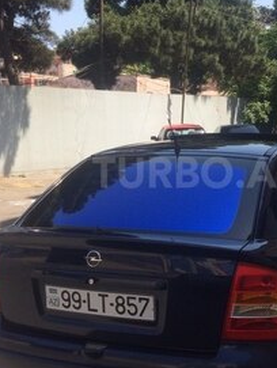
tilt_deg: -6.2
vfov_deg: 36.1
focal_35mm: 53
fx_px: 564
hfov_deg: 27.3
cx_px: 197
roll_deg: +0.9
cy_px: 172
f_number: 2.2
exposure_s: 1/1001
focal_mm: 4.15
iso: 32
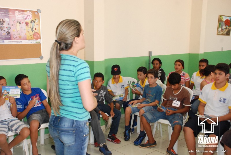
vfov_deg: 34.3
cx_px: 116
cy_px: 78
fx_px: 251
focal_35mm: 39
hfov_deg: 49.5
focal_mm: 26
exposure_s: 1/50
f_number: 5.6
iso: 1250
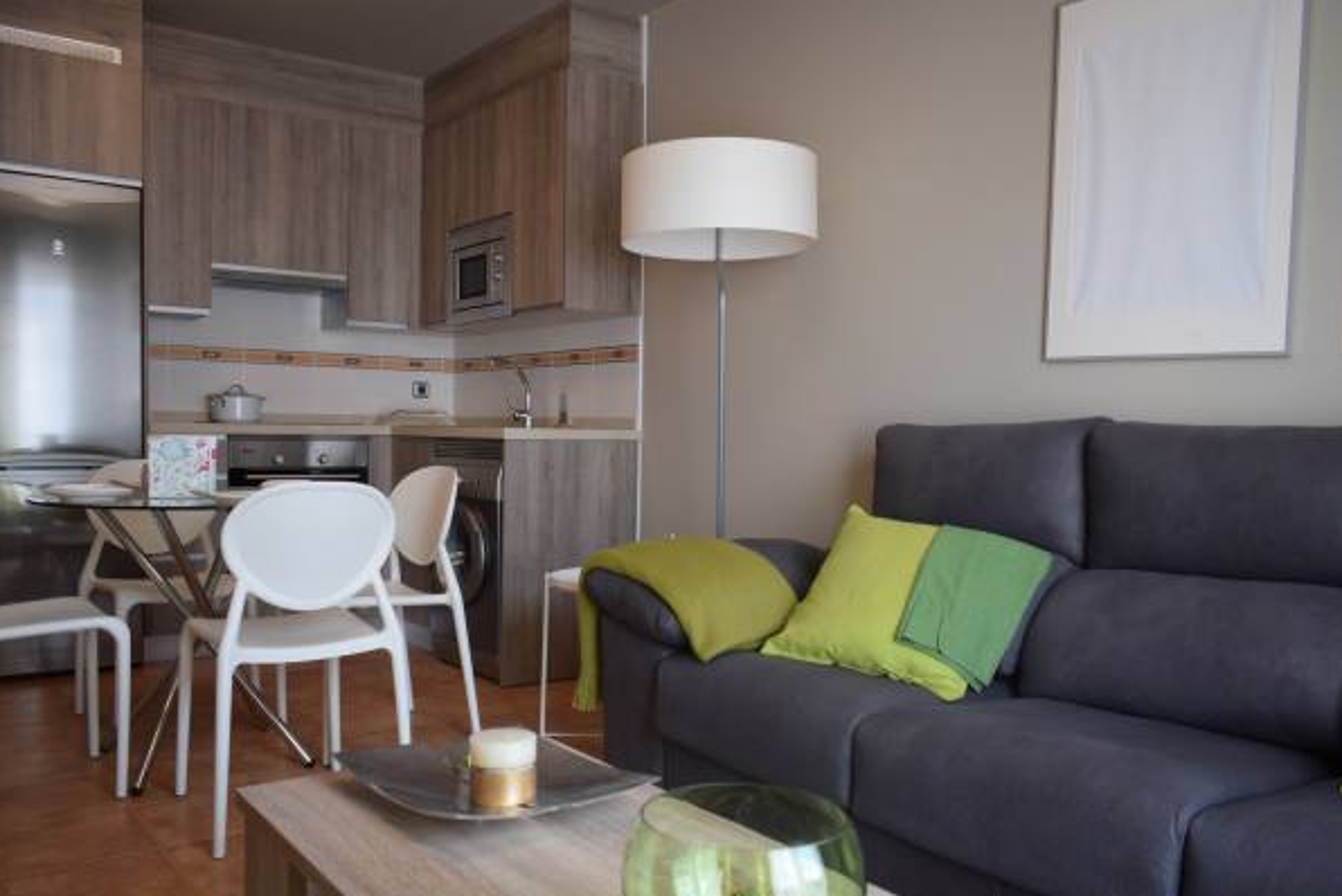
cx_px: 644
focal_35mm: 29
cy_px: 474
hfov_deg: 63.6
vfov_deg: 45.0
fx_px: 1082
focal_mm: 18
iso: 500
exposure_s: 1/60
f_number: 4
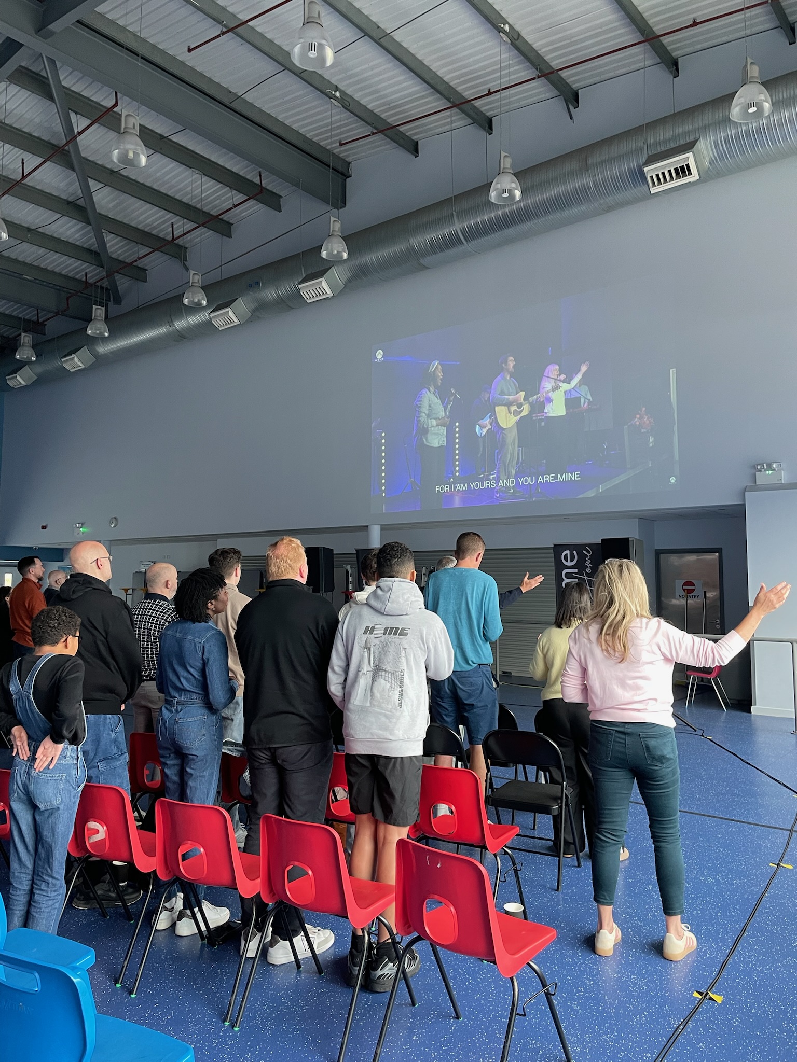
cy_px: 531
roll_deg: -0.7
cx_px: 398
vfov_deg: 67.3
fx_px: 798
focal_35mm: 26
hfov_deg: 53.1
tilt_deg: +5.2
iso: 200
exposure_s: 1/60
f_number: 1.6
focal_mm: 4.2
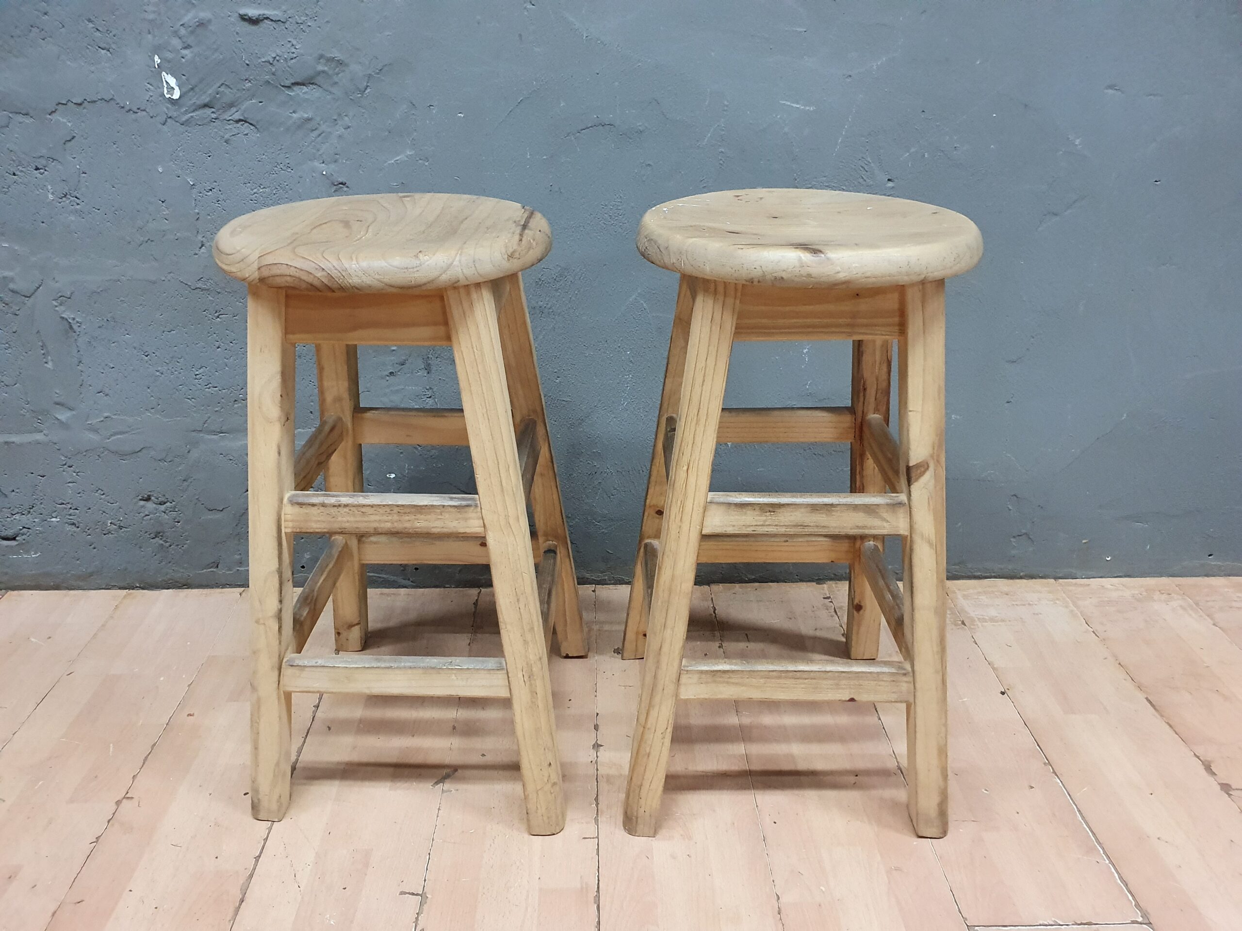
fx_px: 933
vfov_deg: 53.1
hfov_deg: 67.3
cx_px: 621
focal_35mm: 26
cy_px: 466
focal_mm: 4.32
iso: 800
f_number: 2.4
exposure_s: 1/50
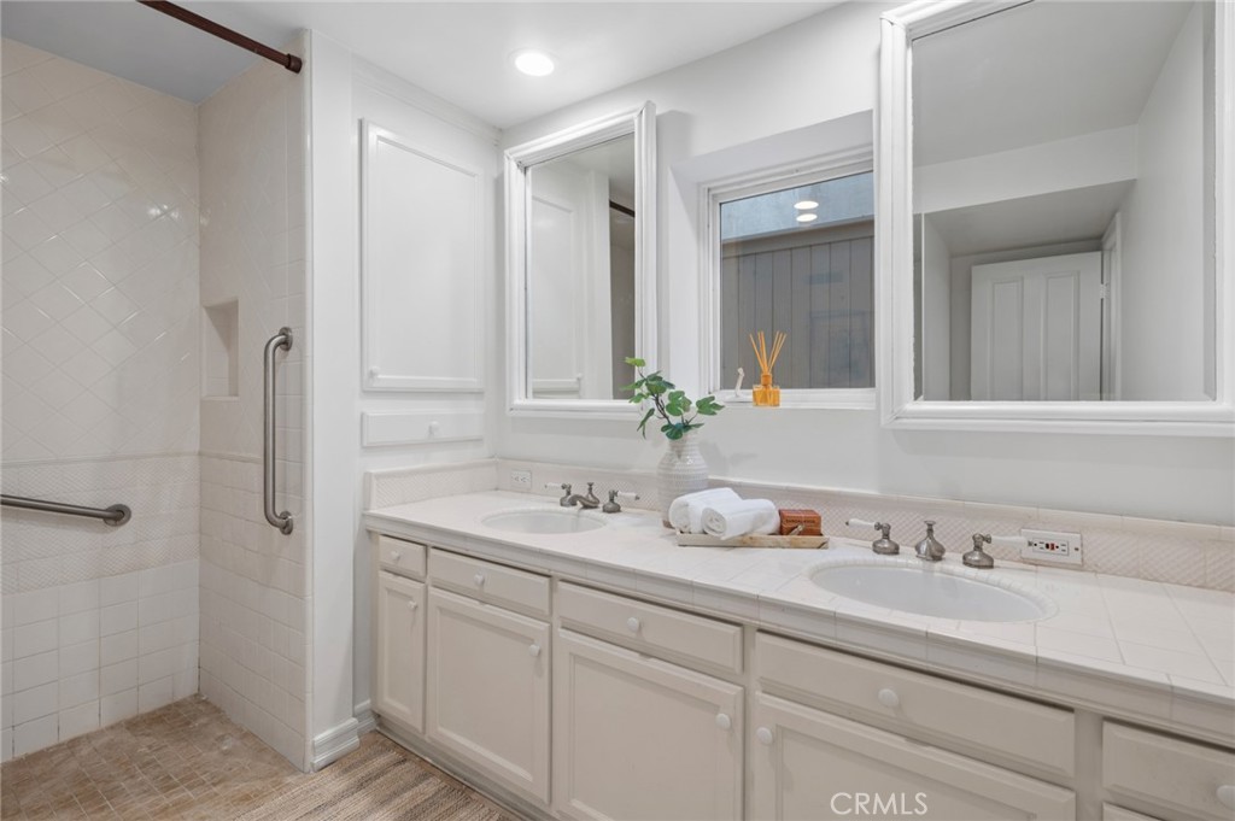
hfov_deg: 96.8
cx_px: 618
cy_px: 410
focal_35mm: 16
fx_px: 548
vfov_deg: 73.7
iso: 200
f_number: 9
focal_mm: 16
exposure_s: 1/13
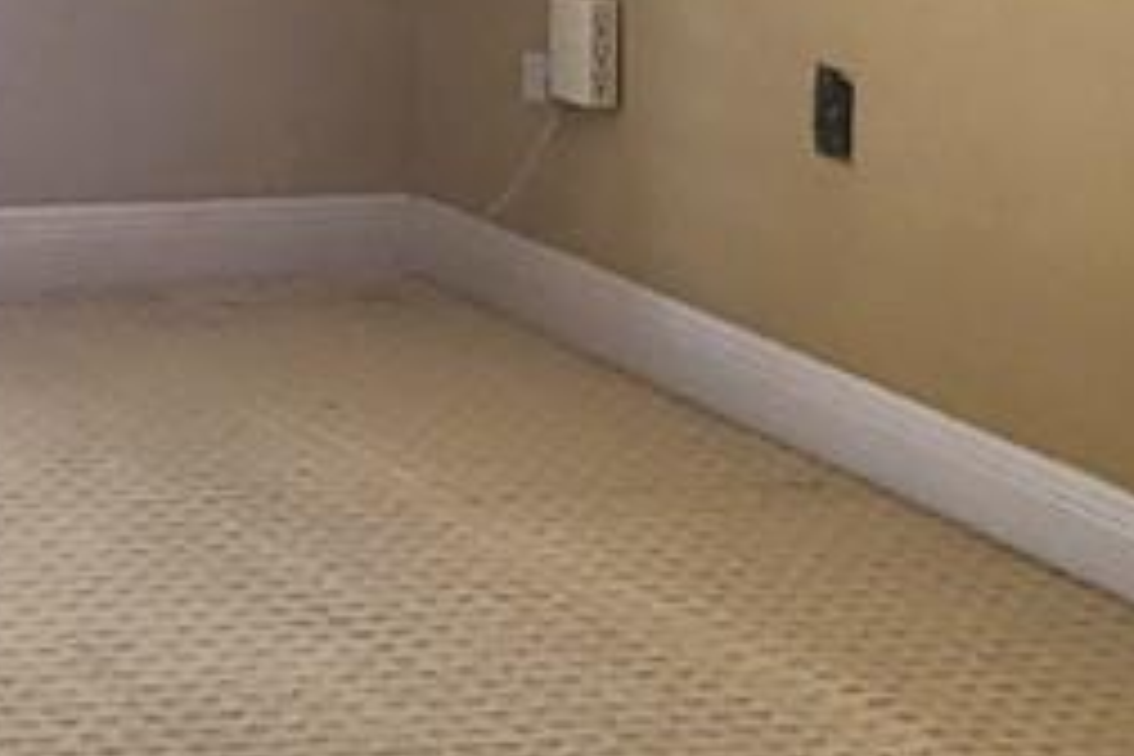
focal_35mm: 161
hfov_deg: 11.3
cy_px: -551
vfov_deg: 8.3
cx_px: -1300
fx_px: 5071
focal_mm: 5.4
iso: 100
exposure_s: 1/120
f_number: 1.8
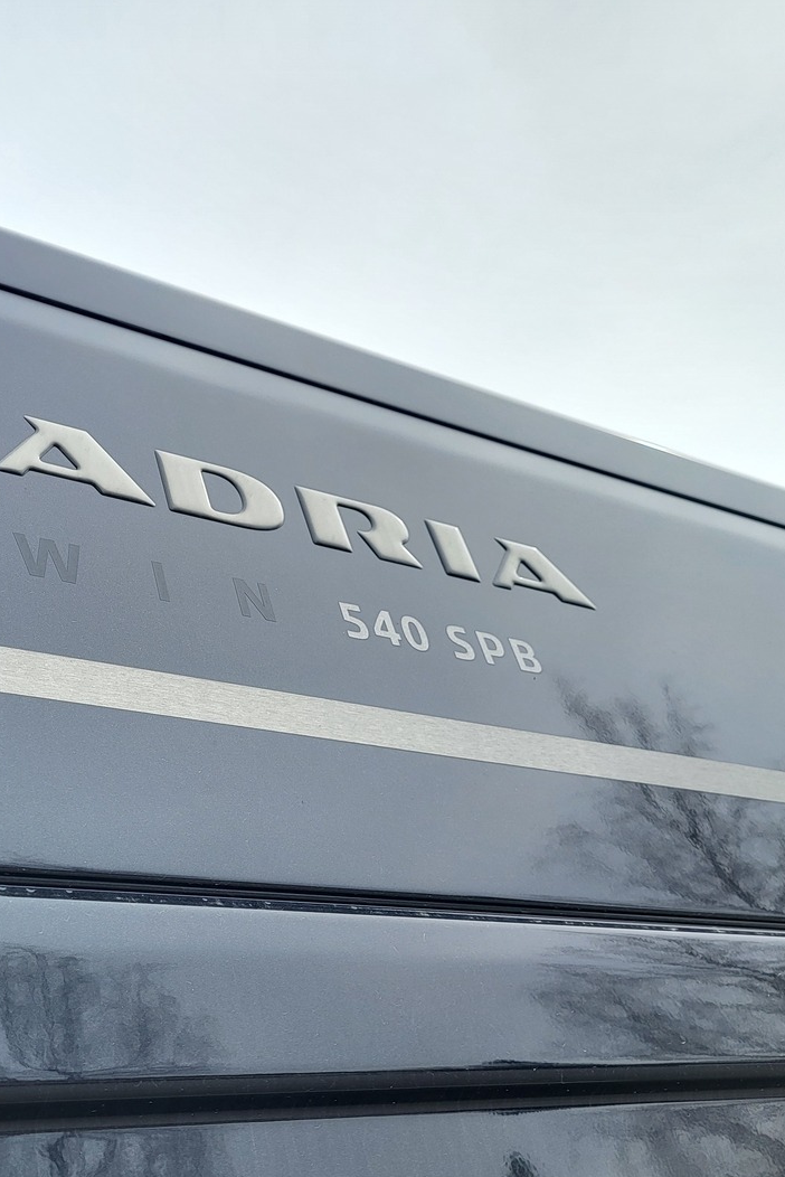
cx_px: 167
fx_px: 1209
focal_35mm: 37
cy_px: 592
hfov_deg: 34.9
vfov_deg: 51.9
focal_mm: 5.4
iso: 40
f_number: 1.8
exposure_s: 1/475
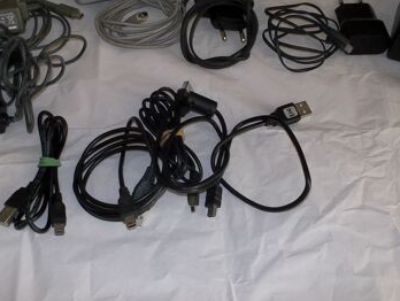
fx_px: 463
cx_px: 187
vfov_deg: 36.0
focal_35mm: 40
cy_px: 164
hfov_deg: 46.7
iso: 160
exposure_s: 1/30
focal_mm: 4.1
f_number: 3.3
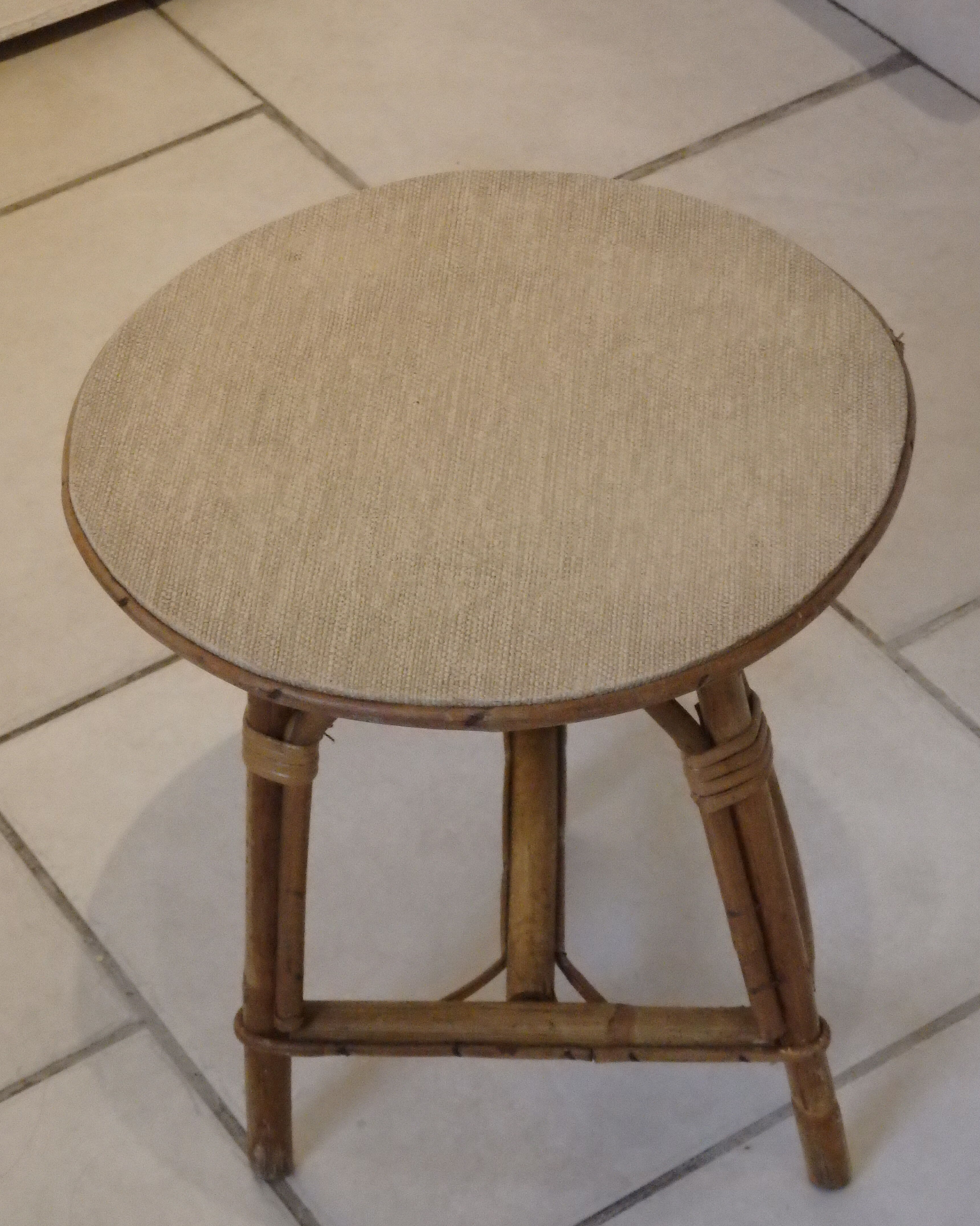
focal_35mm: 84
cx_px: 493
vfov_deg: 22.7
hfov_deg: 18.3
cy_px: 640
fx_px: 3046
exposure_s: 1/30
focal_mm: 14.4
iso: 1600
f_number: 4.6
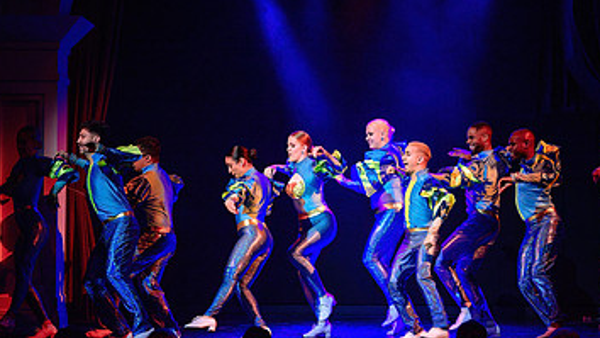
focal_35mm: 120
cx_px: 371
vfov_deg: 10.1
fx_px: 1909
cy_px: 177
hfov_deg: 17.8
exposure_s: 1/250
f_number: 2.8
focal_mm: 70
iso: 1600
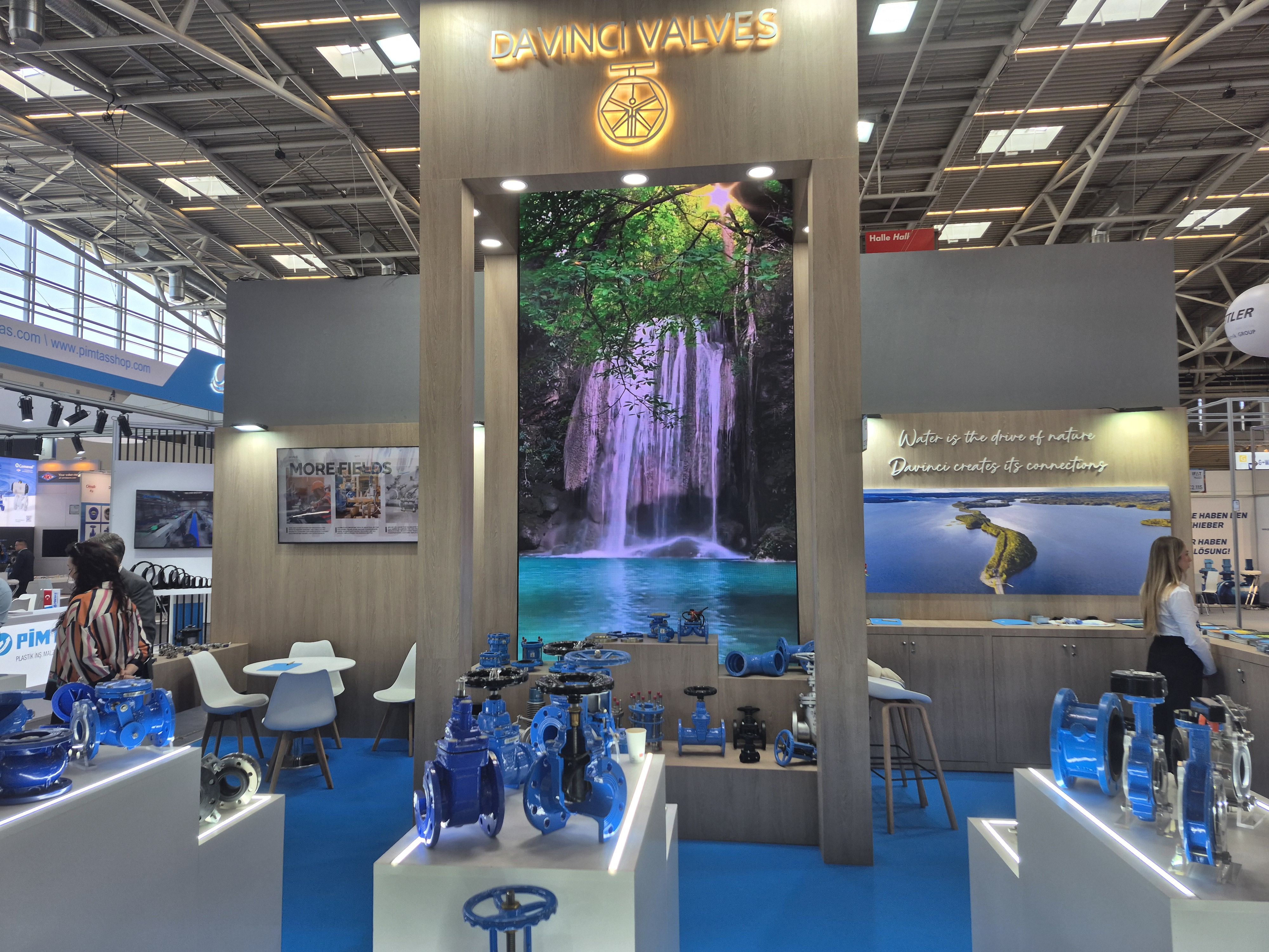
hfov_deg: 73.9
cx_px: 634
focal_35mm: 23
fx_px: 843
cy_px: 476
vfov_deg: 58.9
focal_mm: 5.4
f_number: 1.8
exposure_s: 1/196
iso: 25
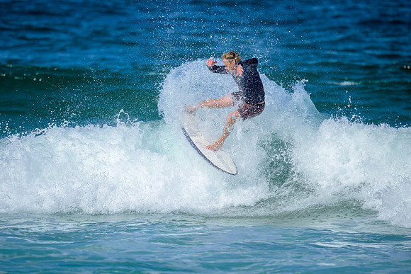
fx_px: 9135
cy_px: 137
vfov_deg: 1.7
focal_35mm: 800
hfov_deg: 2.6
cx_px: 206
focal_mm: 800
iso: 280
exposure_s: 1/2500
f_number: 6.3
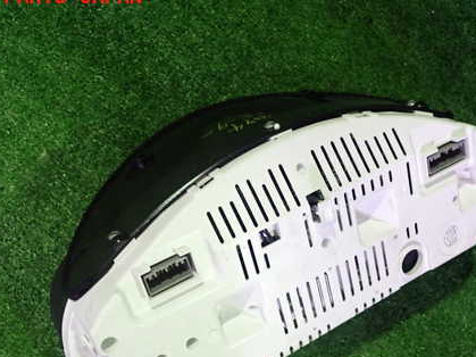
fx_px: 591
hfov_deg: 43.7
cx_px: 276
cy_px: 238
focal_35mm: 43
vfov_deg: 33.3
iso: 500
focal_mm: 5.4
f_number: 2.3
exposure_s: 1/40
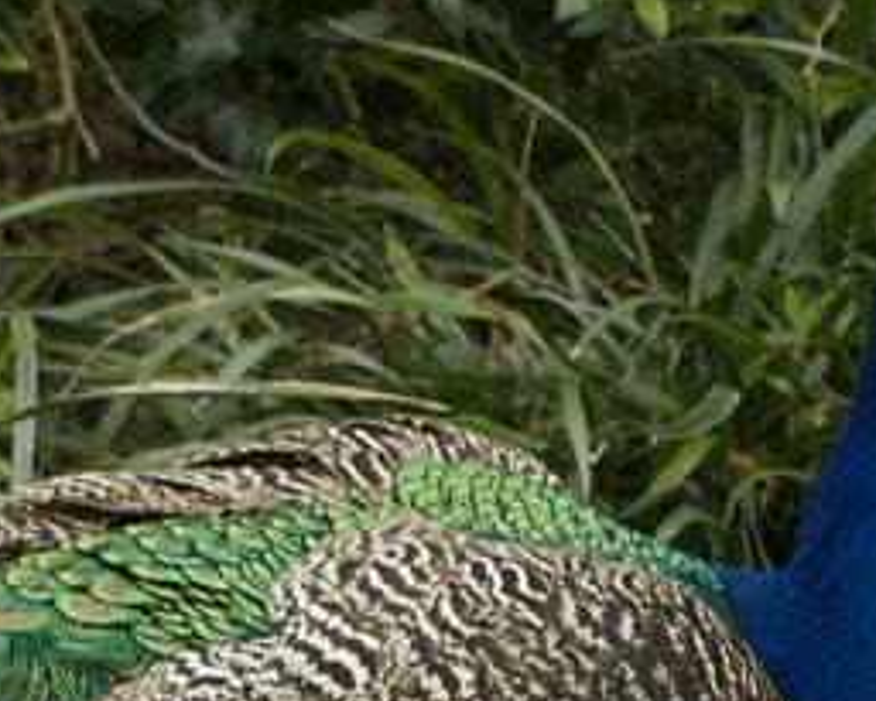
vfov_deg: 3.2
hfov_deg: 4.0
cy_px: 927
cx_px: -383
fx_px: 12551
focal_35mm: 484
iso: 200
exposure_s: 1/60
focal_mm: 55
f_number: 5.6
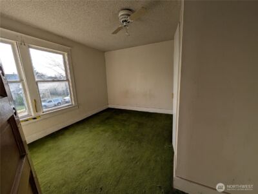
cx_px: 129
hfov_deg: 110.5
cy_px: 97
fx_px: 90
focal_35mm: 12
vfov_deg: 94.6
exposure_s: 1/407
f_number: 1.7
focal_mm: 2.02
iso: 56
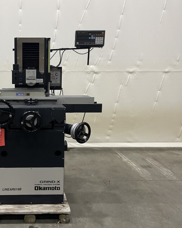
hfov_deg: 41.2
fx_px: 229
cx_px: 32
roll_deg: -0.1
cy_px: 113
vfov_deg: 52.8
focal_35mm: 34
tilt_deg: -8.6
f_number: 1.6
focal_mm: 5.1
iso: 250
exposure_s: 1/60
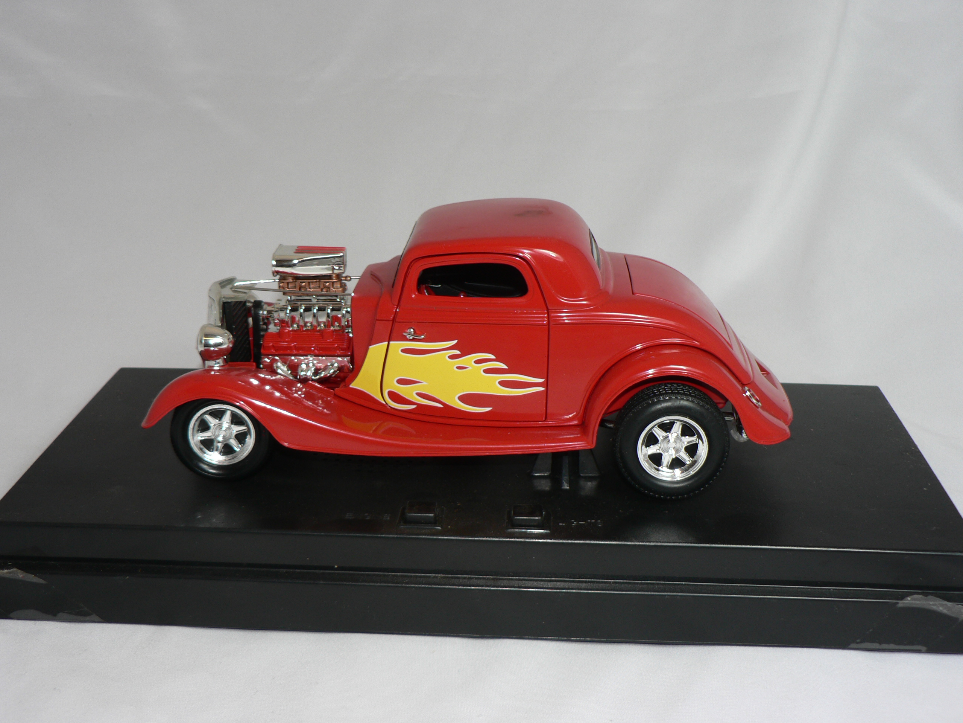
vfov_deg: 31.5
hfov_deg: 41.2
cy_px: 362
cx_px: 482
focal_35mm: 46
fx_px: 1280
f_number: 2.8
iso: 80
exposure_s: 1/60
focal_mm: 7.7
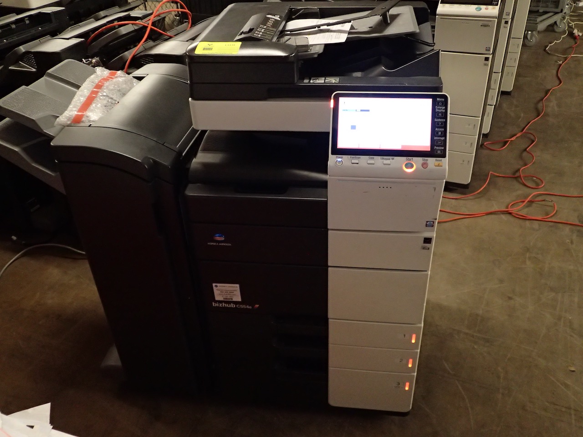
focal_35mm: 30
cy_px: 218
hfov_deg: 60.0
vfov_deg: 46.8
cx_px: 292
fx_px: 505
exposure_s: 1/25
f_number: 2.3
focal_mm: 5.5
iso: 800
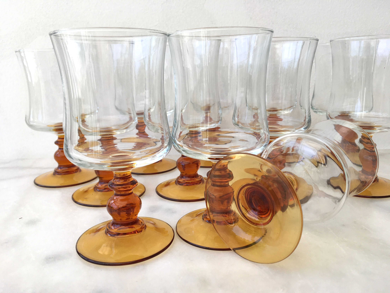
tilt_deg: -15.8
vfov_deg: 48.2
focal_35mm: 29
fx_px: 327
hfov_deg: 61.7
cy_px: 146
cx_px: 195
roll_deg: +0.5
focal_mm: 4.15
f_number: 2.2
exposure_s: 1/398
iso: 25
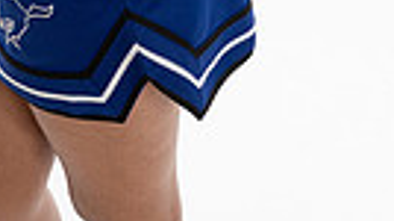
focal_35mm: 127
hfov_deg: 16.6
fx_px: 1325
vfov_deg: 8.3
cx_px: 24
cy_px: -398
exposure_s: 1/250
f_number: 9
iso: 1250
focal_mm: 36
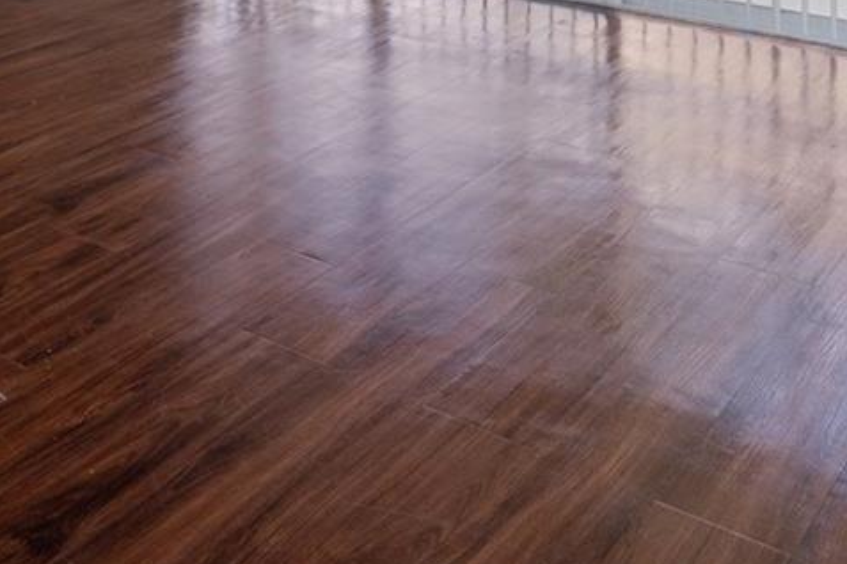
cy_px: -341
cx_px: 110
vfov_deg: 19.8
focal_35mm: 57
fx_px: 1341
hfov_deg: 33.5
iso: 320
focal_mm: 17
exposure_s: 1/2
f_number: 9
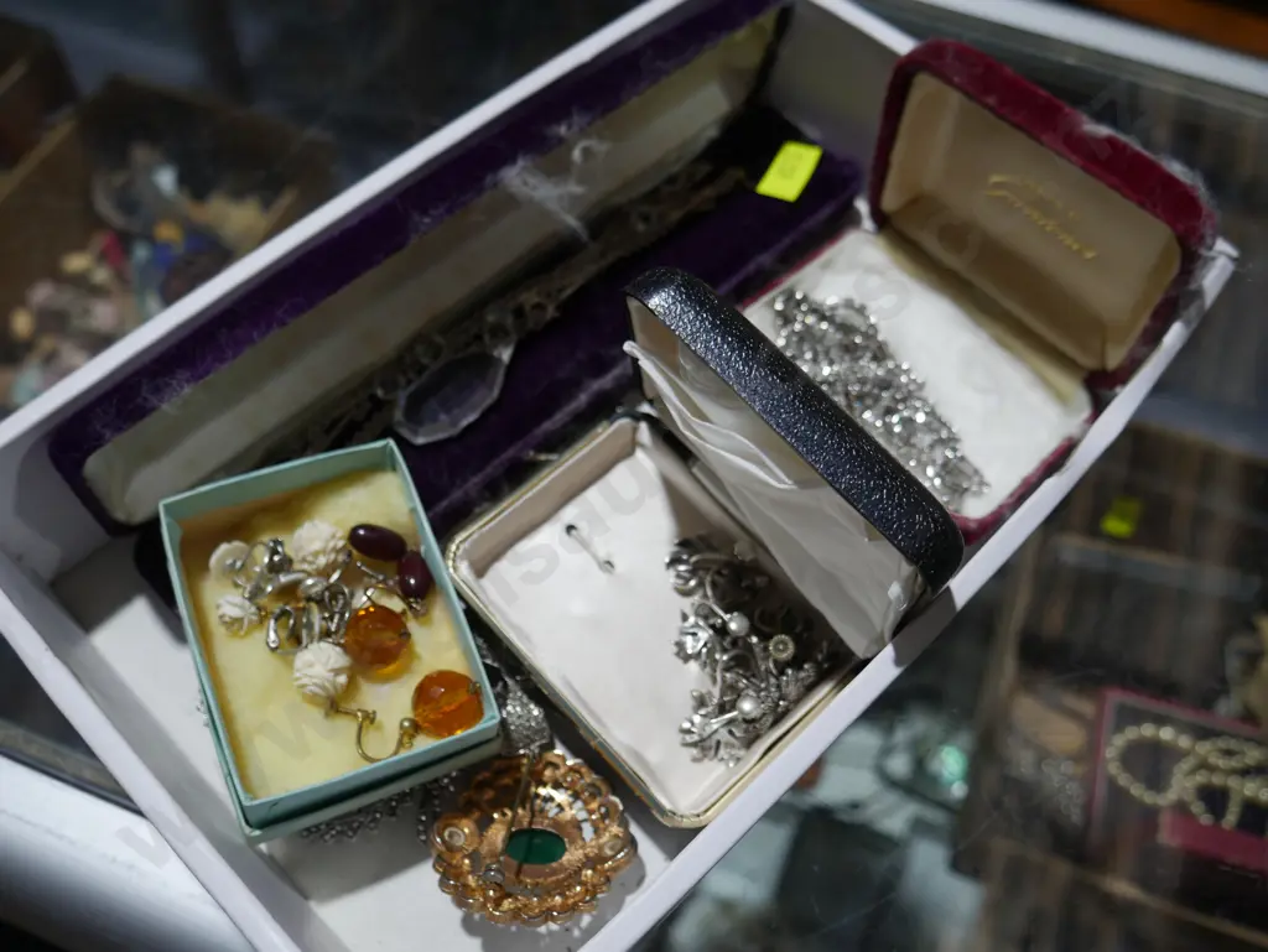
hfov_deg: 56.8
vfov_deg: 44.2
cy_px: 476
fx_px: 1173
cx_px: 634
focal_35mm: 32
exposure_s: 1/100
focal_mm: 16
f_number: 3.6
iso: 200
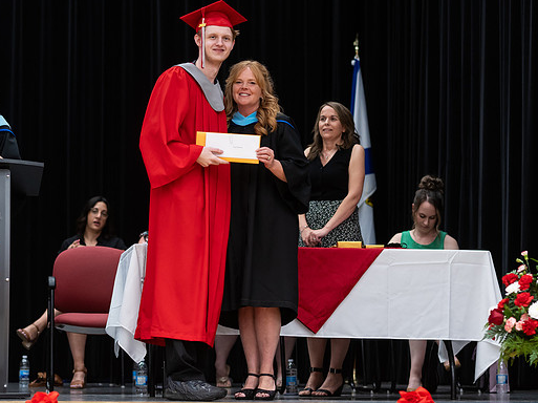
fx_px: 1848
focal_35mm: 119
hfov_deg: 16.6
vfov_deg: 12.4
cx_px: 238
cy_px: 249
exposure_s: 1/200
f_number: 2.8
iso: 1000
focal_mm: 85
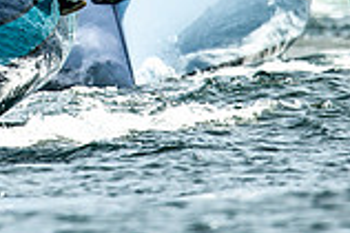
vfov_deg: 0.6
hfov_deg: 0.9
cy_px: -193
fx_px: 21328
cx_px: -104
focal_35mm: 2196
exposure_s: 1/2500
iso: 400
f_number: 5
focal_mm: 600
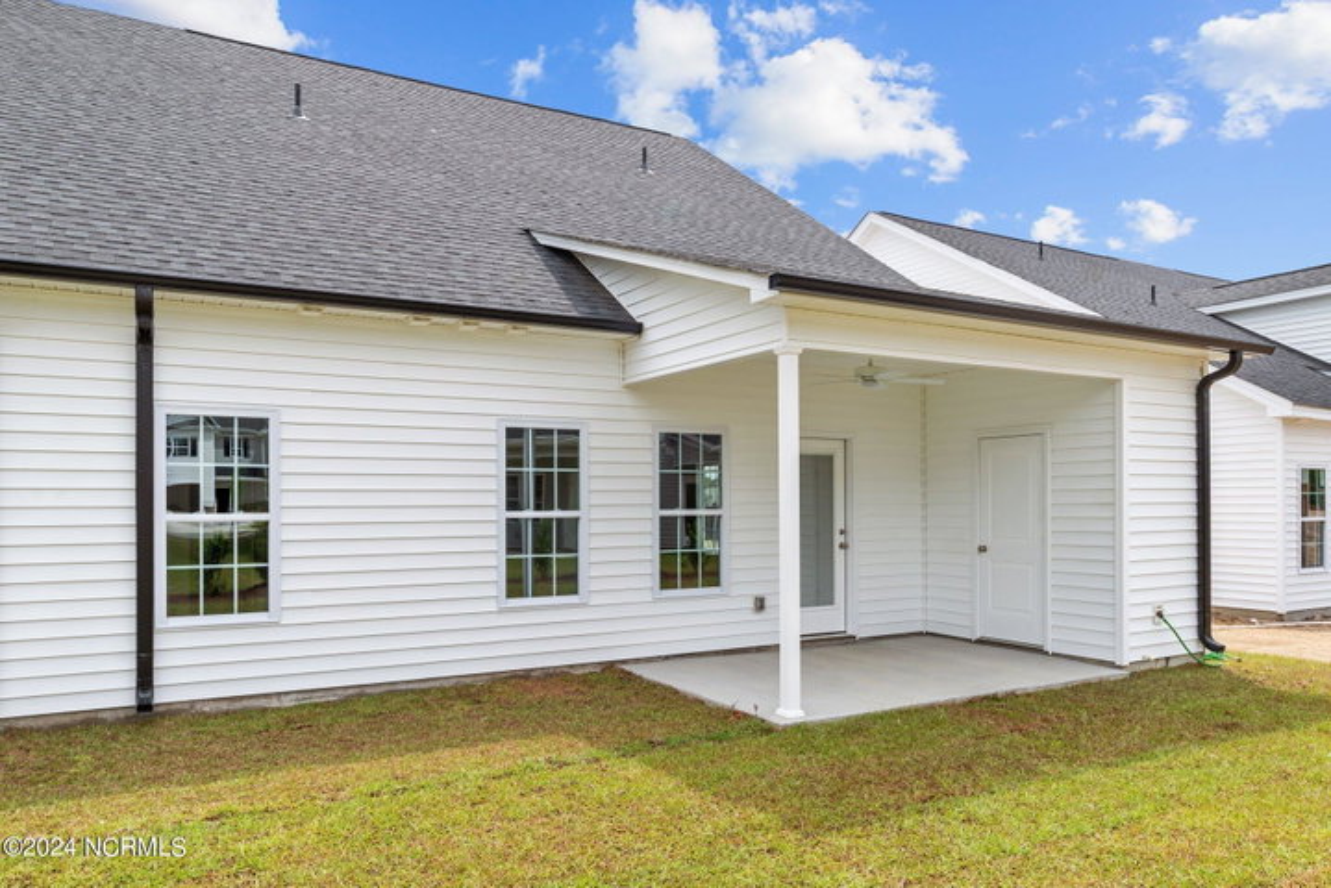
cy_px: 444
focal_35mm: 25
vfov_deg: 51.3
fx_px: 925
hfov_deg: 71.5
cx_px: 666
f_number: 8
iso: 100
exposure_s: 1/250
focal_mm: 25
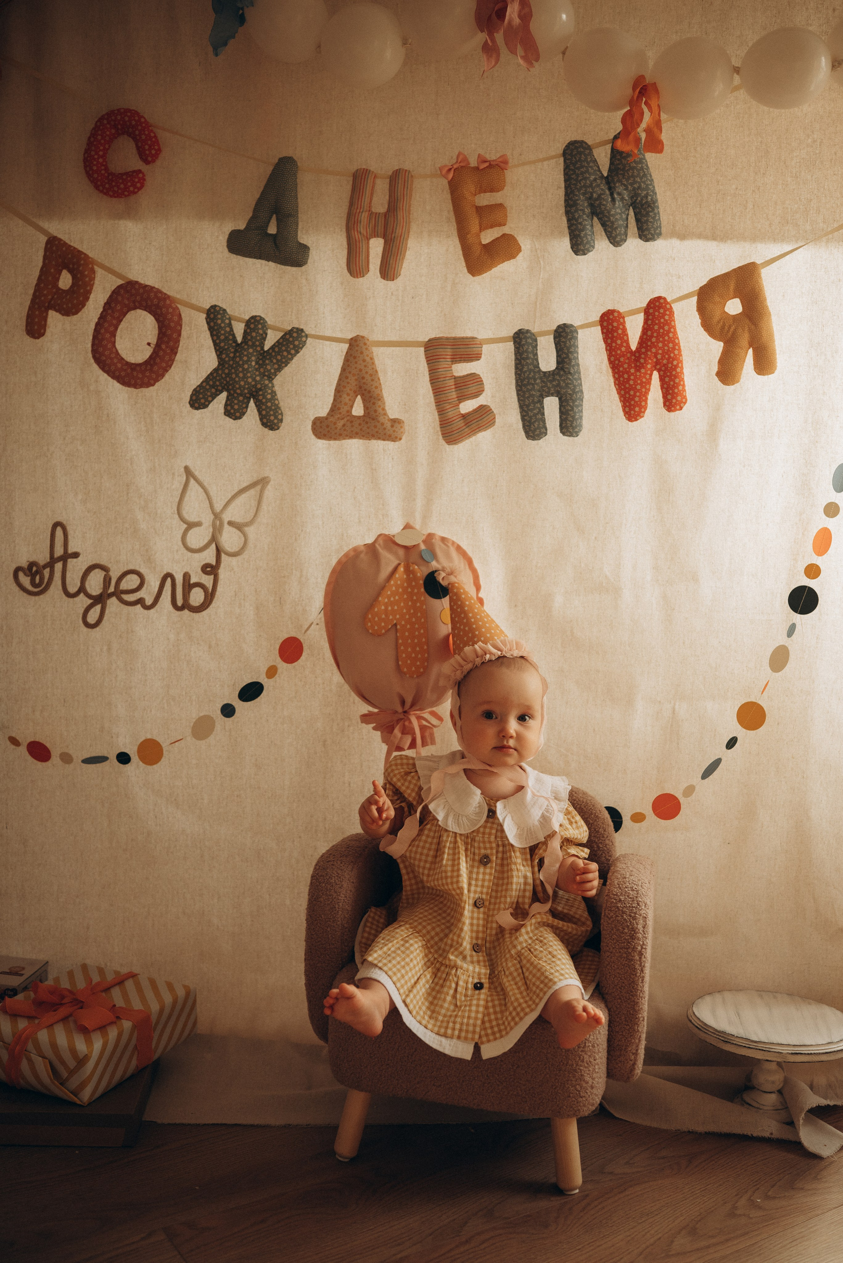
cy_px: 632
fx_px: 1228
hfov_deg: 37.9
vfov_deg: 54.4
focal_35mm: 35
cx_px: 422
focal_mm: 35
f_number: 2.8
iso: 200
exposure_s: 1/250
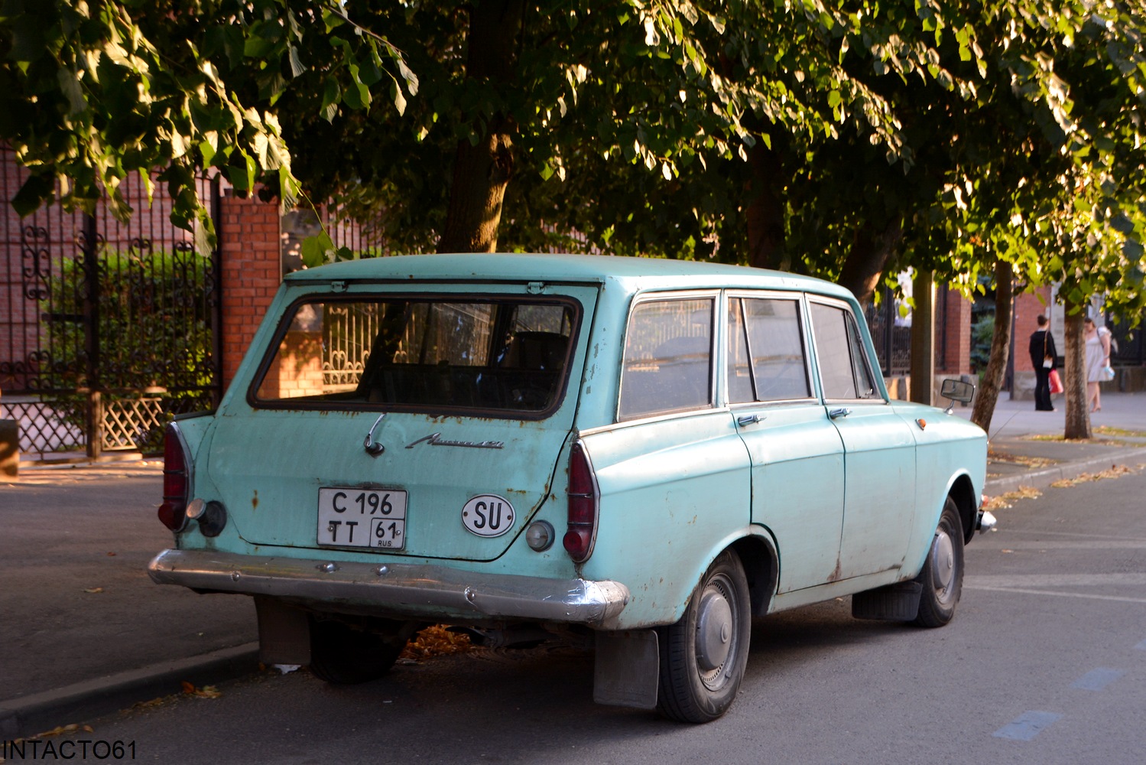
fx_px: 1815
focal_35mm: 57
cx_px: 573
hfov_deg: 35.0
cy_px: 382
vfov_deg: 23.8
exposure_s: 1/100
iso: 400
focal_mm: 38
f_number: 5
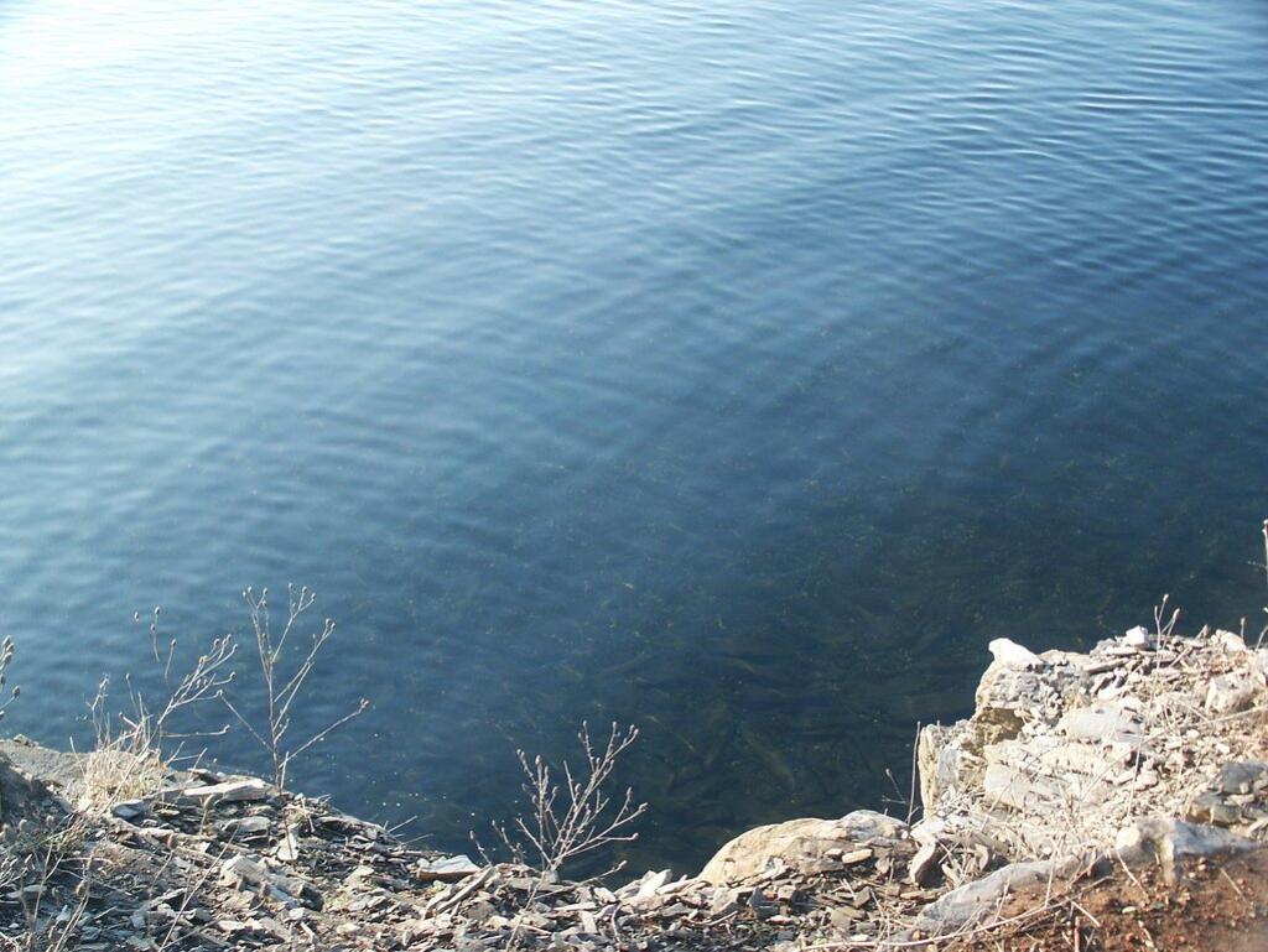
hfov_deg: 52.6
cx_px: 634
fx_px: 1283
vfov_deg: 40.7
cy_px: 476
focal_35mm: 35
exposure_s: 1/45
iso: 64
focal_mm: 7.18
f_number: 3
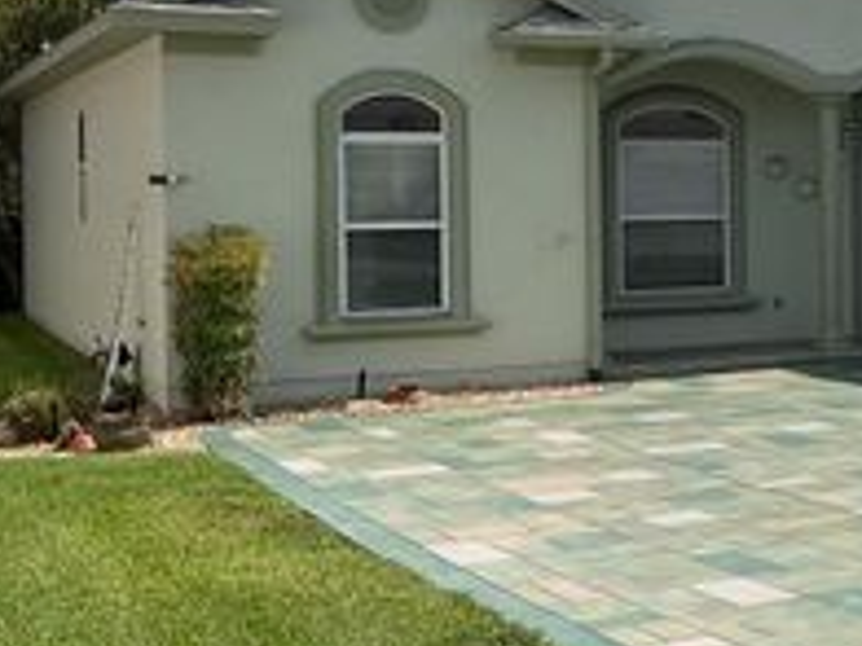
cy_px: 196
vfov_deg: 19.8
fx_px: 1843
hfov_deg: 24.2
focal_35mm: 74
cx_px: 994
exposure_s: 1/3125
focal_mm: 3
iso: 16
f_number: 1.8
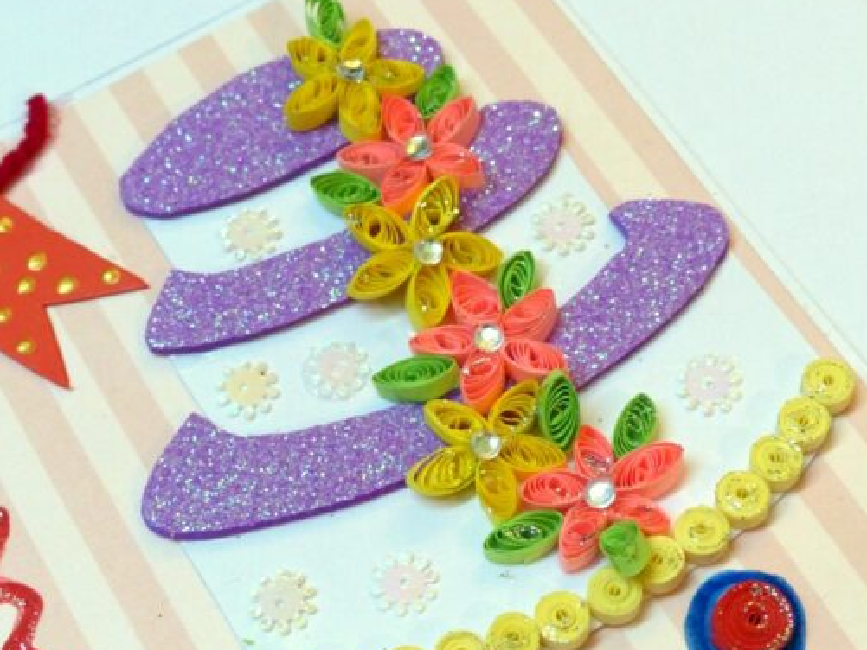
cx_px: 379
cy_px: 370
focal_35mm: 73
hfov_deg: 26.6
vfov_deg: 20.2
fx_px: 1829
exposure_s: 1/60
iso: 400
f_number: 3.5
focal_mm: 10.9
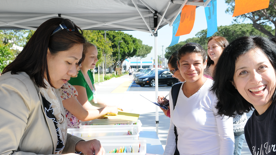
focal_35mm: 52
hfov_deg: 39.9
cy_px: 90
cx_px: 136
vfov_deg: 23.0
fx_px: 381
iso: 200
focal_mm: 24
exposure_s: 1/200
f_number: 7.1
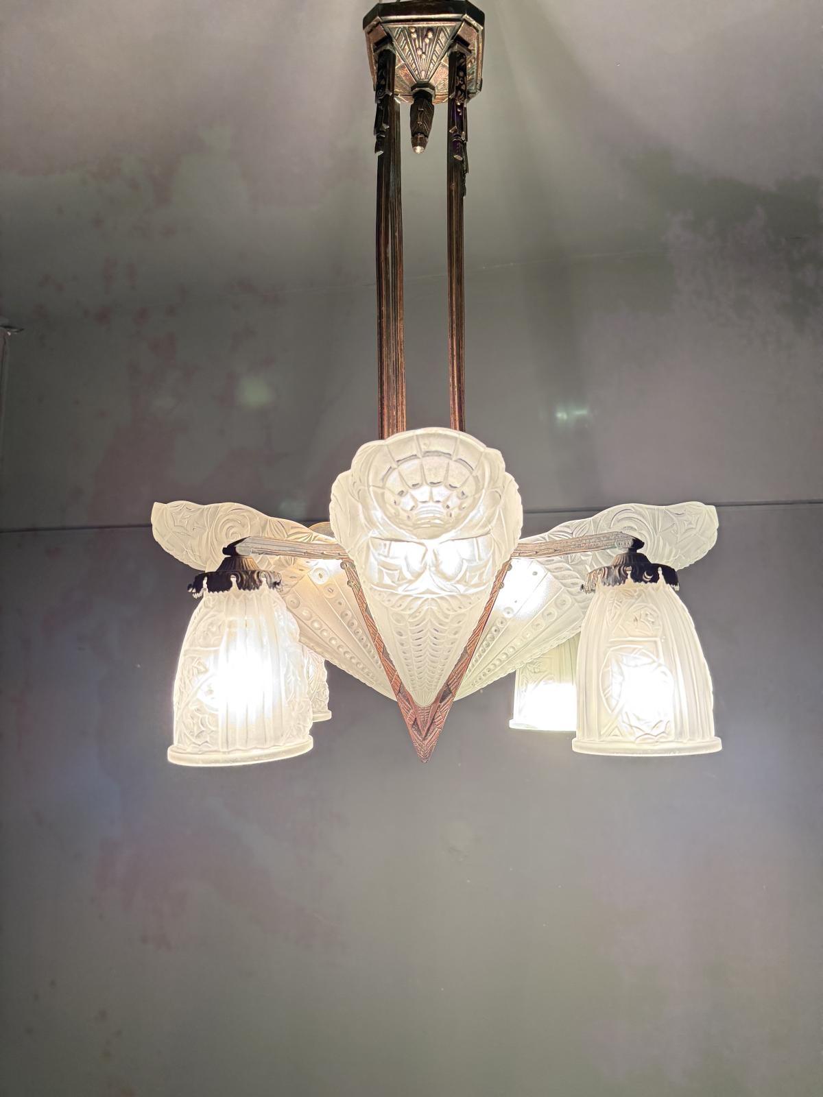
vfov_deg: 71.6
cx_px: 412
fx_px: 761
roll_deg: -0.4
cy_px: 548
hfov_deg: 56.8
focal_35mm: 24
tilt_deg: +8.5
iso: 400
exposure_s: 1/100
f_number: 1.78
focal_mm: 6.76
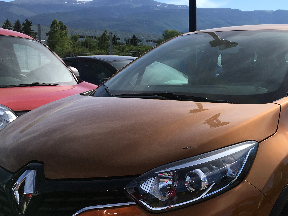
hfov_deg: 35.0
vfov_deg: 27.4
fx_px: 441
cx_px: 233
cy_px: 138
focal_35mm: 53
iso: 25
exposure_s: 1/2024
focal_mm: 4.15
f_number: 2.2
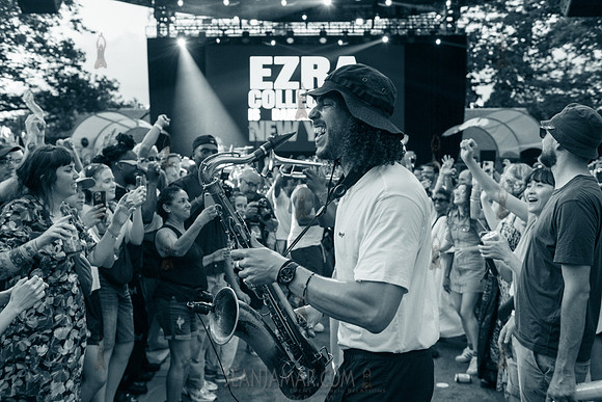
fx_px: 611
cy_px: 201
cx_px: 301
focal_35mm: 37
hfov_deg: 52.4
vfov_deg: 36.4
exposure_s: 1/250
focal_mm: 36
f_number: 3.5
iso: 4000
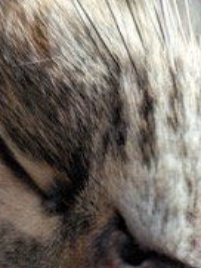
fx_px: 657
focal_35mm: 85
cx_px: 210
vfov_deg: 20.5
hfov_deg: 16.9
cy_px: 373
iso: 49
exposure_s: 1/314
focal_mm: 6.81
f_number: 1.85
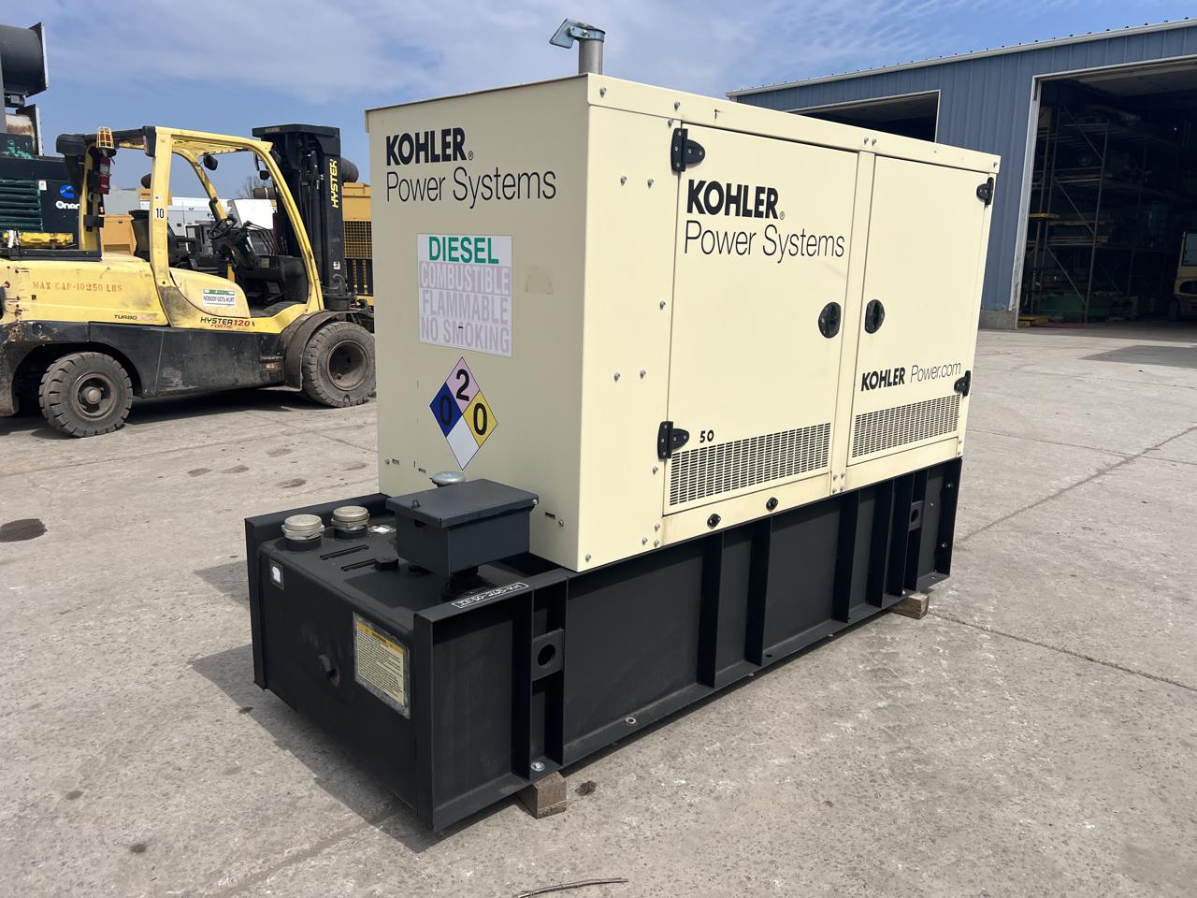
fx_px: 899
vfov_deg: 53.1
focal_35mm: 26
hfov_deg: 67.3
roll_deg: +0.4
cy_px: 449
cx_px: 598
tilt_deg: -9.0
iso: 50
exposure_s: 1/8696
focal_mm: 5.7
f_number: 1.5
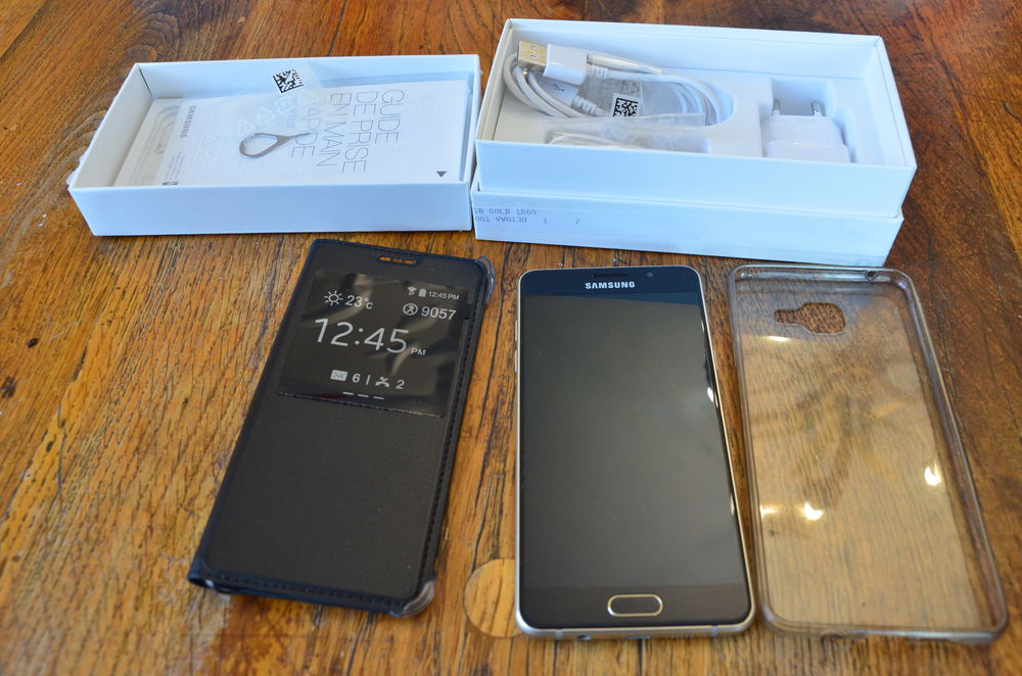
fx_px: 892
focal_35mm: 32
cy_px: 338
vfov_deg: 41.5
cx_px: 511
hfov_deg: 59.6
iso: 800
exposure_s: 1/15
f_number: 8
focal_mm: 21
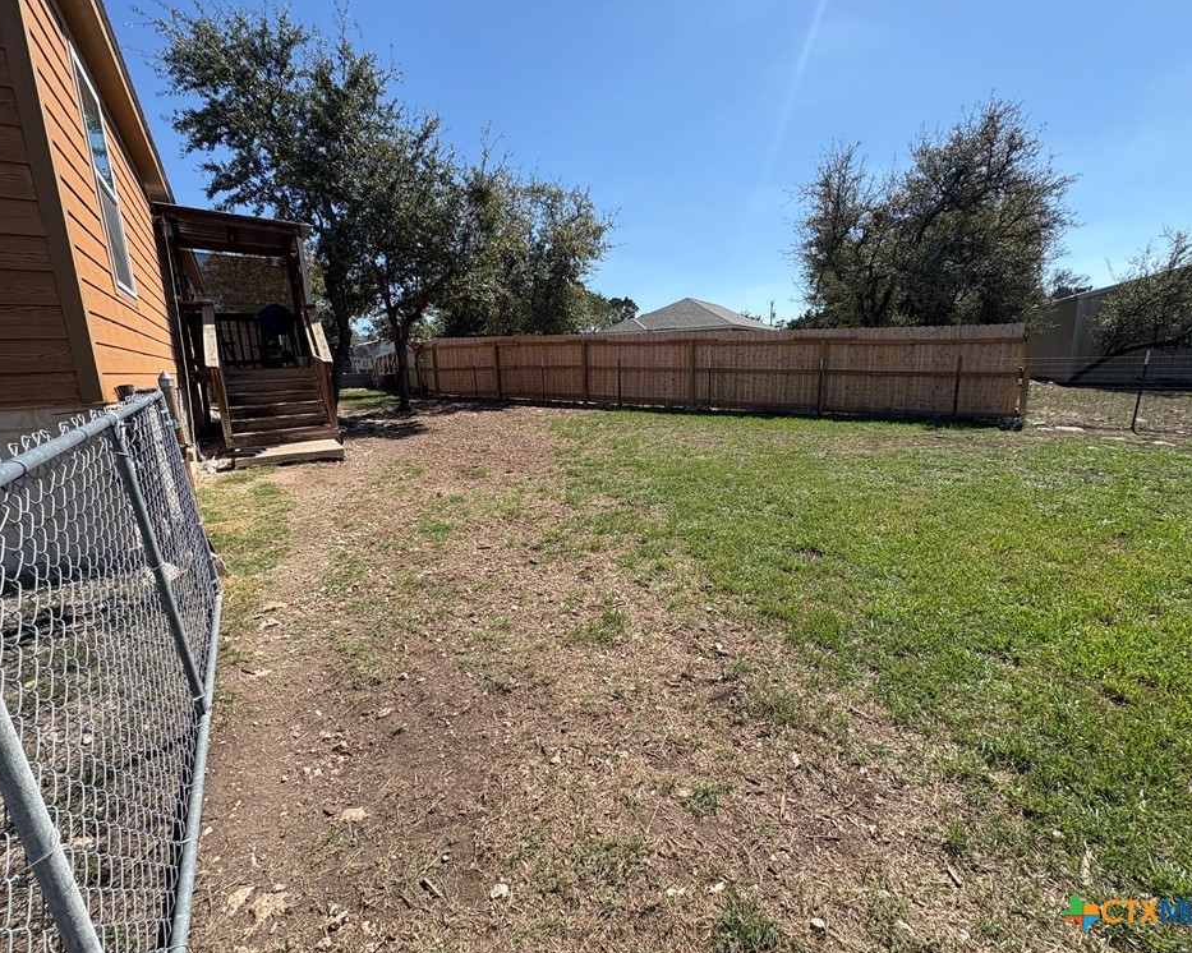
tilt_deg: -11.5
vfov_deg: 84.0
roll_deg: +2.9
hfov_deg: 96.8
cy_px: 468
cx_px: 593
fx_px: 529
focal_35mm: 15
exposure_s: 1/1236
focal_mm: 2.22
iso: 50
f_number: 2.2
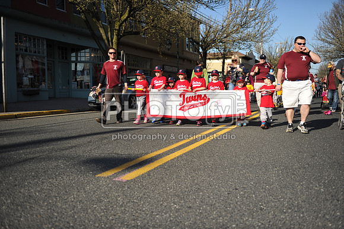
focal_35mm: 35
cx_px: 172
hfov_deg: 54.5
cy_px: 114
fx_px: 334
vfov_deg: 37.8
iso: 400
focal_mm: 35
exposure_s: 1/6400
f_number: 2.8
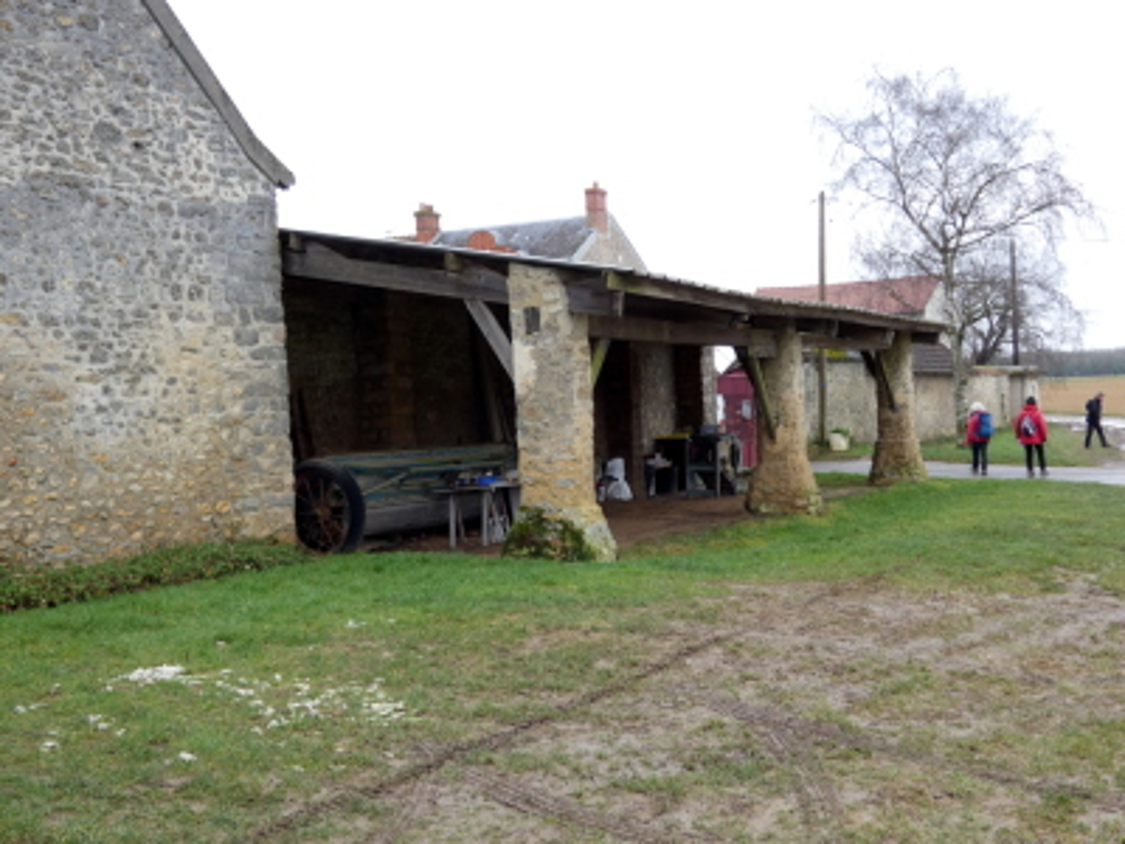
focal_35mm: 39
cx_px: 562
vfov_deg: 36.8
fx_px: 1267
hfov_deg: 47.9
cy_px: 422
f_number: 3.6
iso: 125
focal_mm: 7.1
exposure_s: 1/80
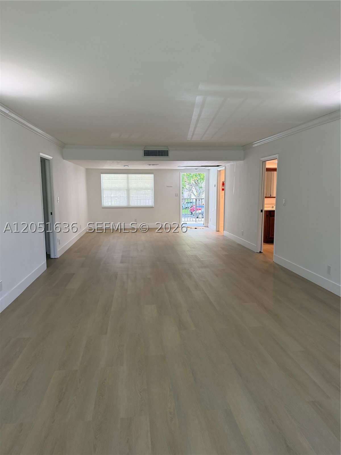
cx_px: 170
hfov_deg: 56.8
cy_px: 228
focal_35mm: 24
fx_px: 315
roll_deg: +0.1
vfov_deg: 71.6
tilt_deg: -7.1
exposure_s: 1/202
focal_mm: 6.76
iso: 200
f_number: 1.78
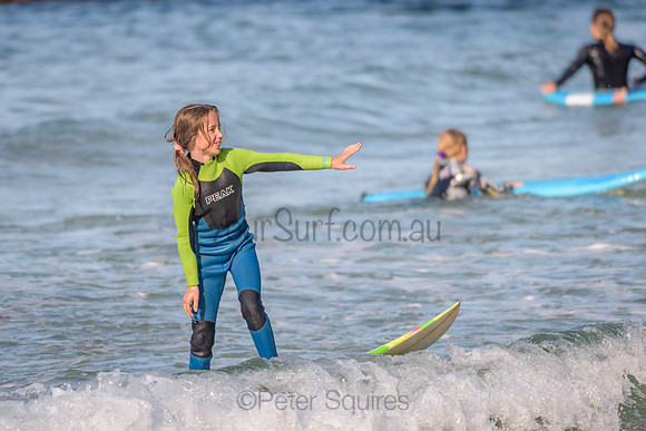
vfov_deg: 2.7
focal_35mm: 515
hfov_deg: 4.0
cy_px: 261
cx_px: 250
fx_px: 9247
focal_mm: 420
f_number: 5.6
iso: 220
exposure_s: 1/2000
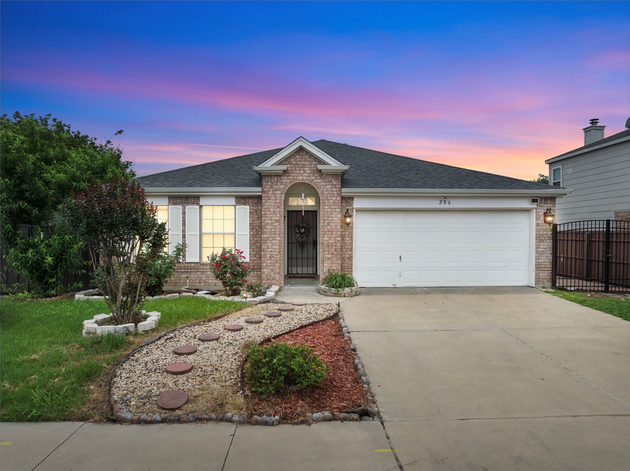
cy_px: 236
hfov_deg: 71.6
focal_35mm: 24
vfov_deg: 56.8
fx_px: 437
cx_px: 315
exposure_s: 1/400
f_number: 2.8
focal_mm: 12.29
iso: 100
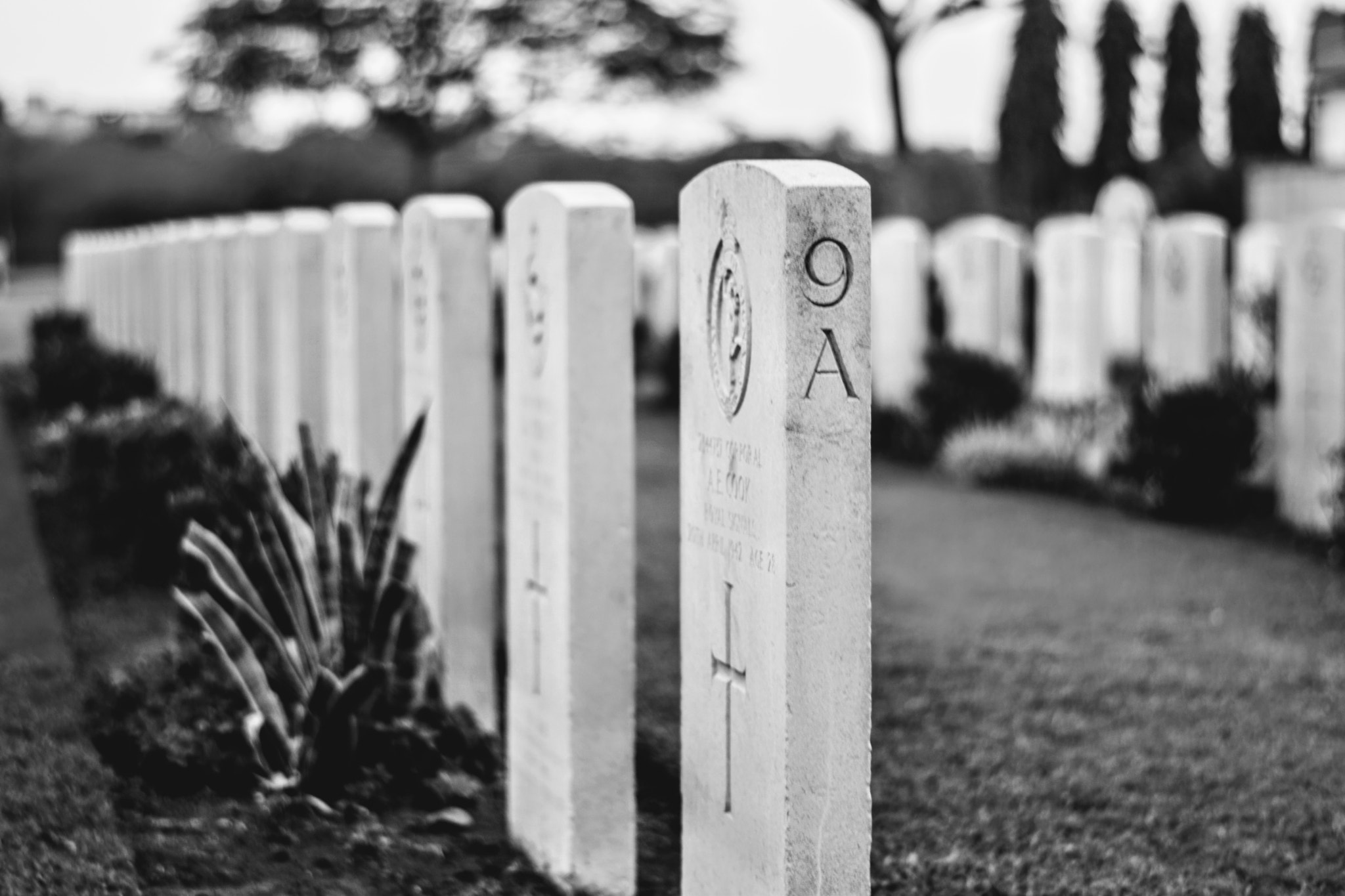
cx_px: 672
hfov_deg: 27.0
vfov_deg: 18.2
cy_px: 448
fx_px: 2802
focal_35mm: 75
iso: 100
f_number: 1.8
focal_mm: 50
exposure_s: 1/30
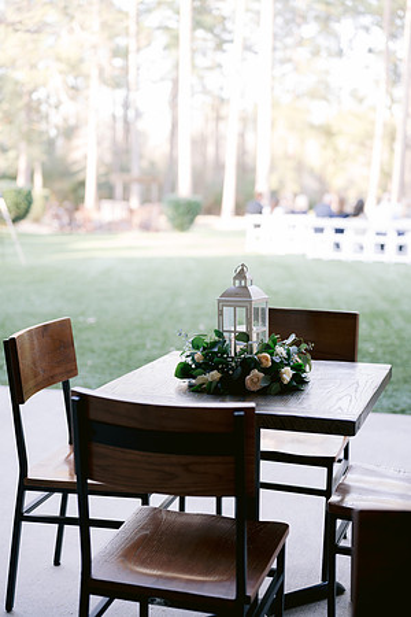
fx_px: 856
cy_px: 308
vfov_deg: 39.6
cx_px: 206
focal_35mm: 50
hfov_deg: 27.0
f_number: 2.2
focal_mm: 50
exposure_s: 1/160
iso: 400
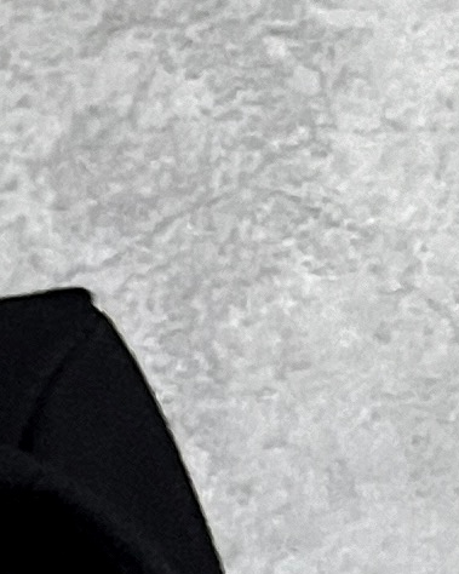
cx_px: -1085
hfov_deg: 6.3
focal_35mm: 216
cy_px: 2005
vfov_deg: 7.3
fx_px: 3669
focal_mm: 5.1
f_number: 1.6
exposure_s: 1/55
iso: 500
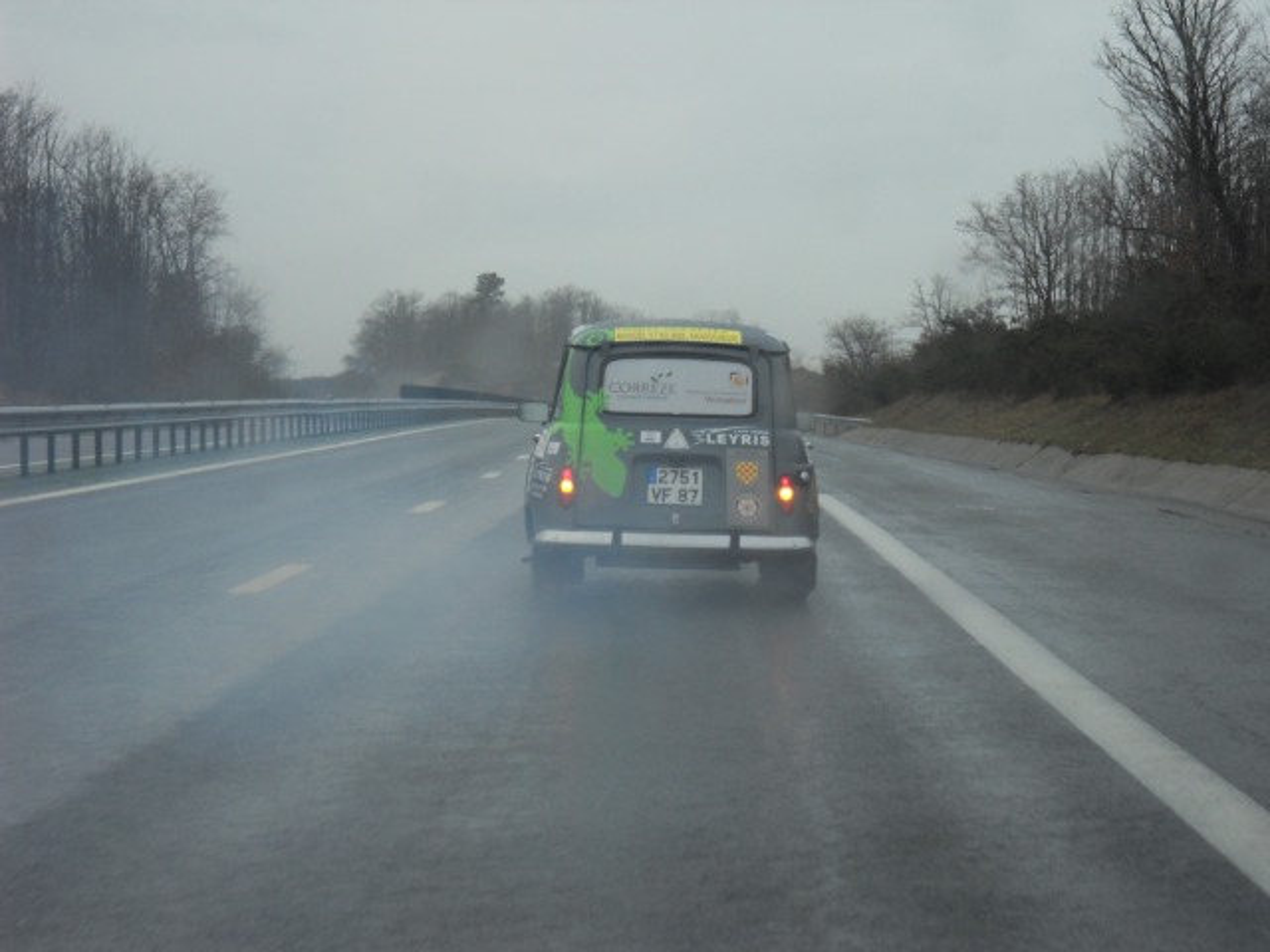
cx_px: 635
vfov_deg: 13.5
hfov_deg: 17.9
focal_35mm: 110
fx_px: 4036
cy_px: 476
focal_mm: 19.3
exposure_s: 1/60
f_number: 5.6
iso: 100
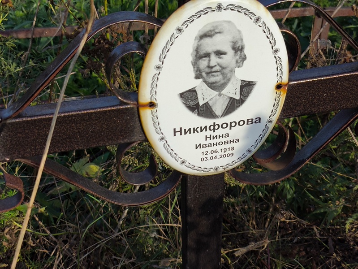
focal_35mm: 50
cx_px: 179
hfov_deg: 38.2
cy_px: 134
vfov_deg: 29.1
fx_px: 517
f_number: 1.7
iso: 50
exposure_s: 1/927
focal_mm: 4.71
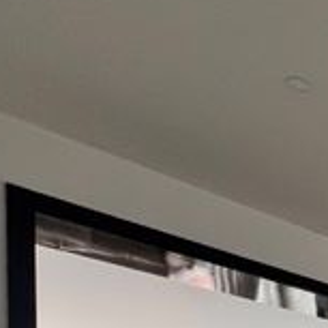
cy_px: 504
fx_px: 536
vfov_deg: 25.1
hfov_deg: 19.3
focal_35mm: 50
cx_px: 655
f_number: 1.8
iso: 160
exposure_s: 1/99
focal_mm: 1.57
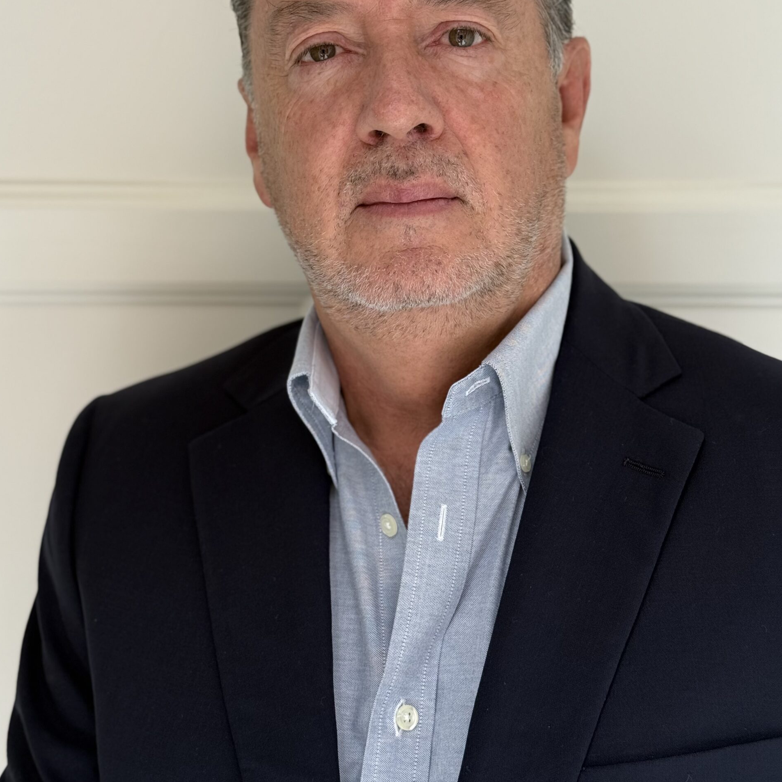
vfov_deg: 29.9
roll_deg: -0.3
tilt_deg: -7.0
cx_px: 389
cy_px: 282
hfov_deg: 30.0
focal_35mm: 57
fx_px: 1457
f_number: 1.78
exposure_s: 1/375
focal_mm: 6.76
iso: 80
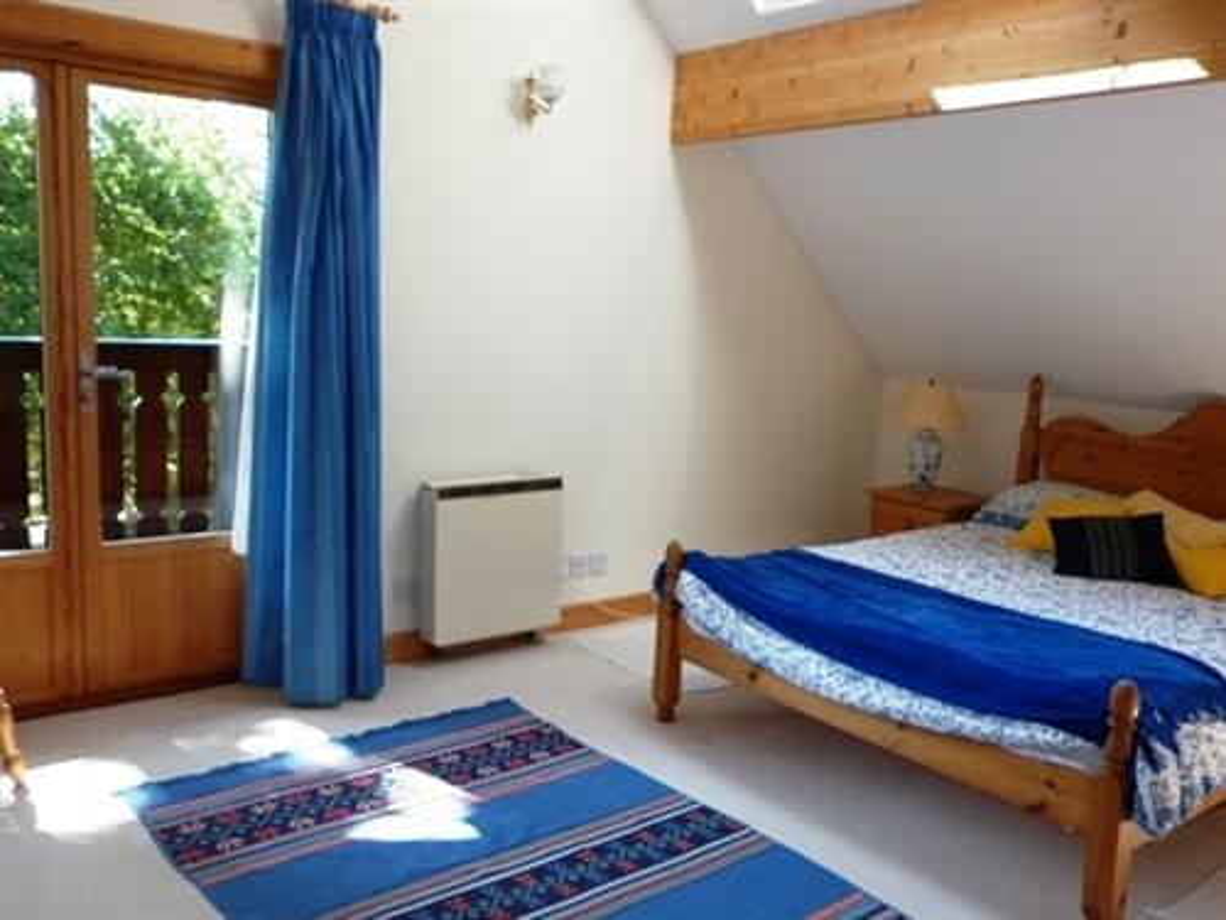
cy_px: 460
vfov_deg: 49.7
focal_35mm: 28
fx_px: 992
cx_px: 613
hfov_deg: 63.4
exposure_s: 1/50
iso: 80
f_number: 2.8
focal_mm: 5
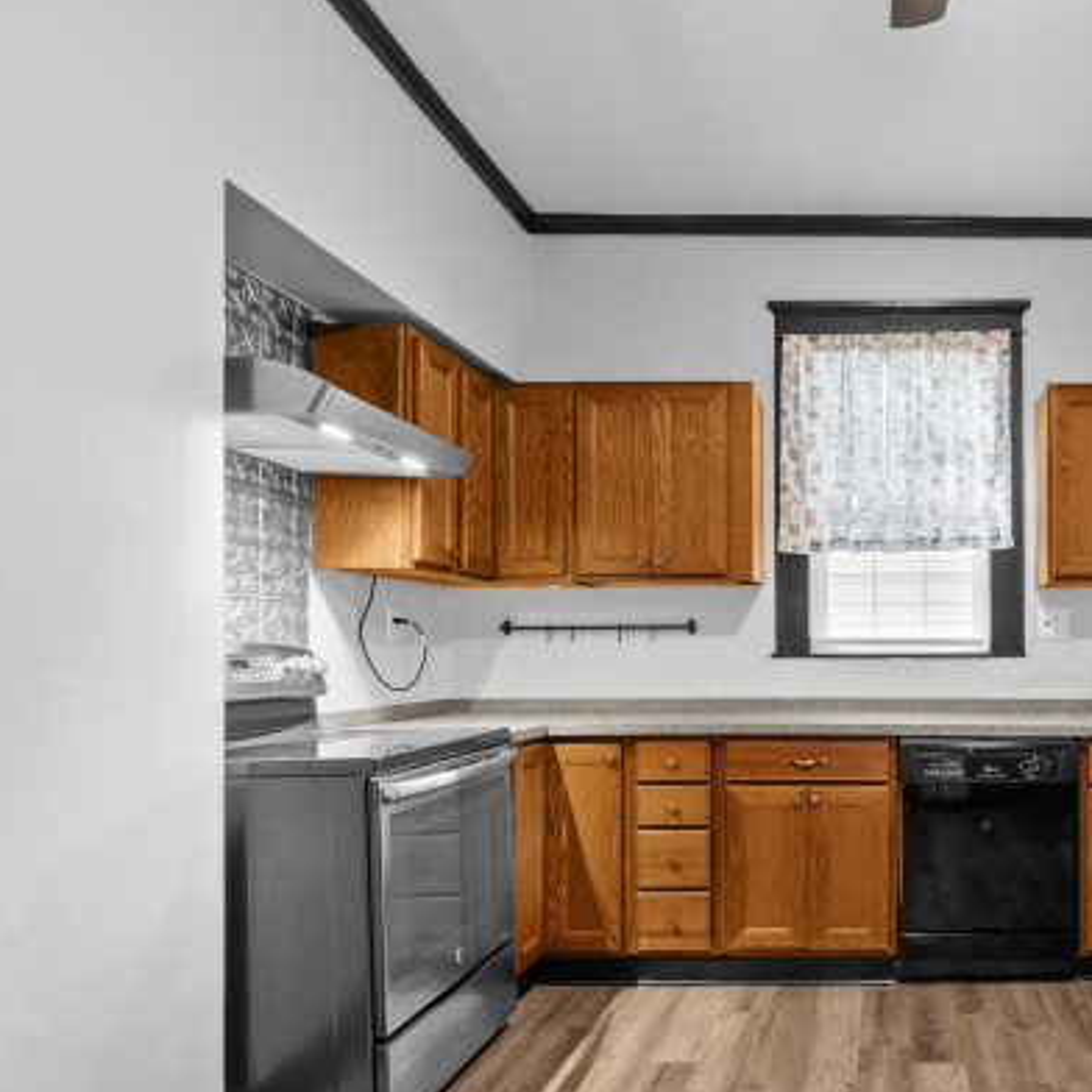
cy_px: 641
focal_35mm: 26
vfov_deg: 60.6
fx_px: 928
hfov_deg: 55.8
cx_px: 901
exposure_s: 1.3
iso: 1000
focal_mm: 16
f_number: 11
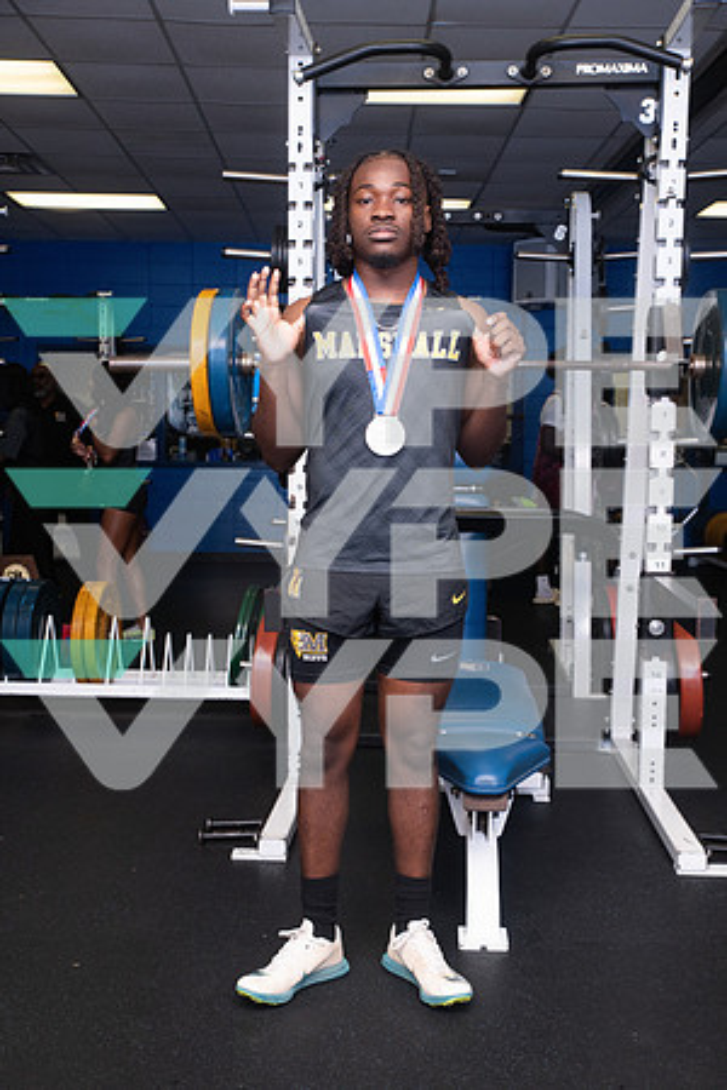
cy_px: 545
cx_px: 364
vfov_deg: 50.7
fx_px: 1151
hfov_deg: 35.1
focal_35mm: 38
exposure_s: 1/400
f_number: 6.3
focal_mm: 38
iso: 500
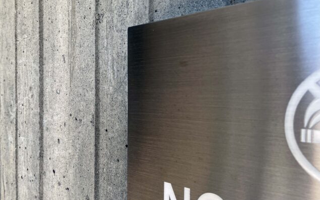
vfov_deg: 41.9
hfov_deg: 62.9
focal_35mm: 30
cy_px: 103
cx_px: 161
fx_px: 262
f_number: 1.8
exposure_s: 1/245
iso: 32
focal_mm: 3.99
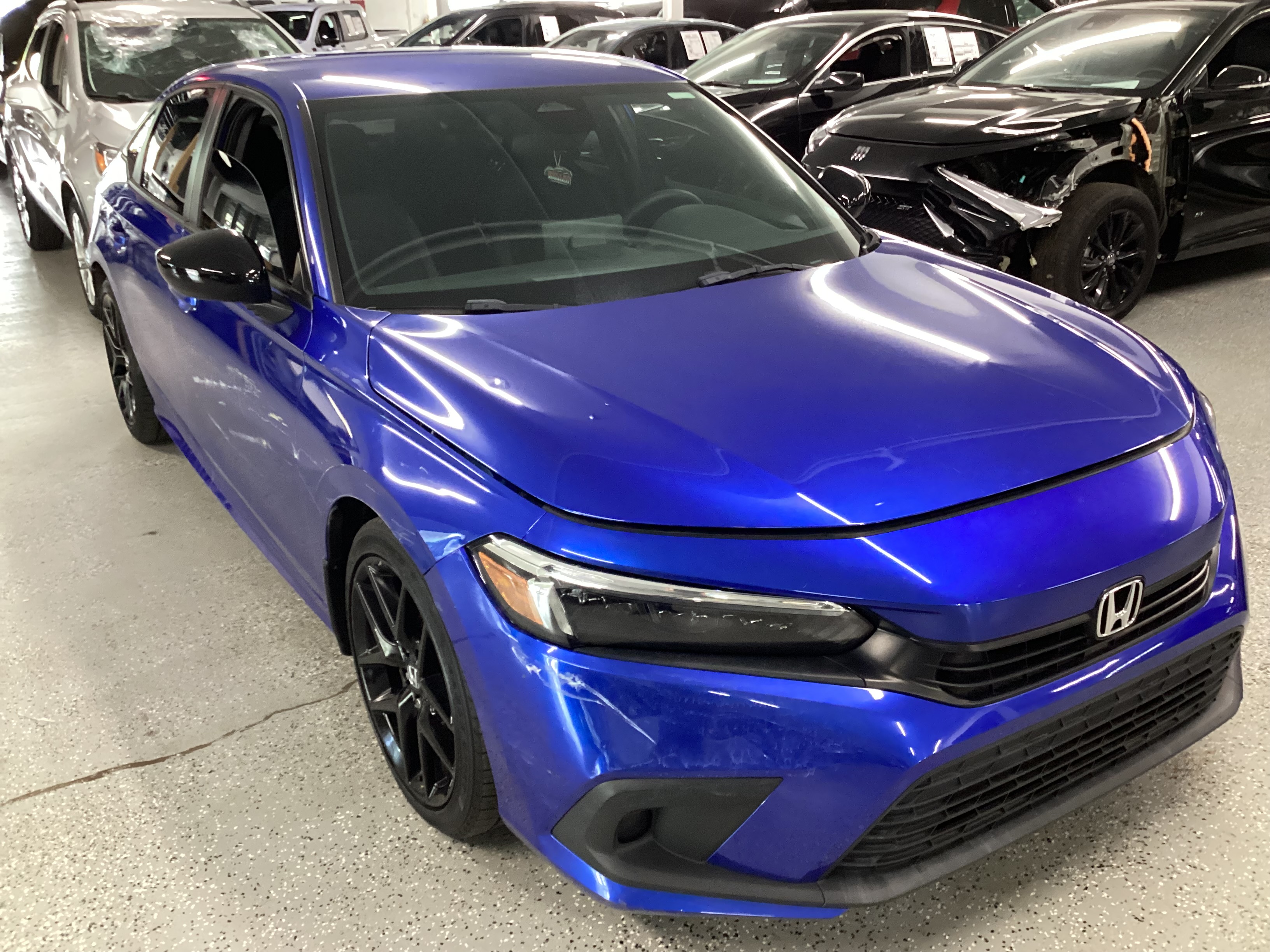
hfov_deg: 58.4
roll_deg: +0.8
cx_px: 635
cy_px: 476
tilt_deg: -23.6
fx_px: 1137
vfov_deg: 45.4
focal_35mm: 31
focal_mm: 3.3
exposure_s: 1/40
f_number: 2.4
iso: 320
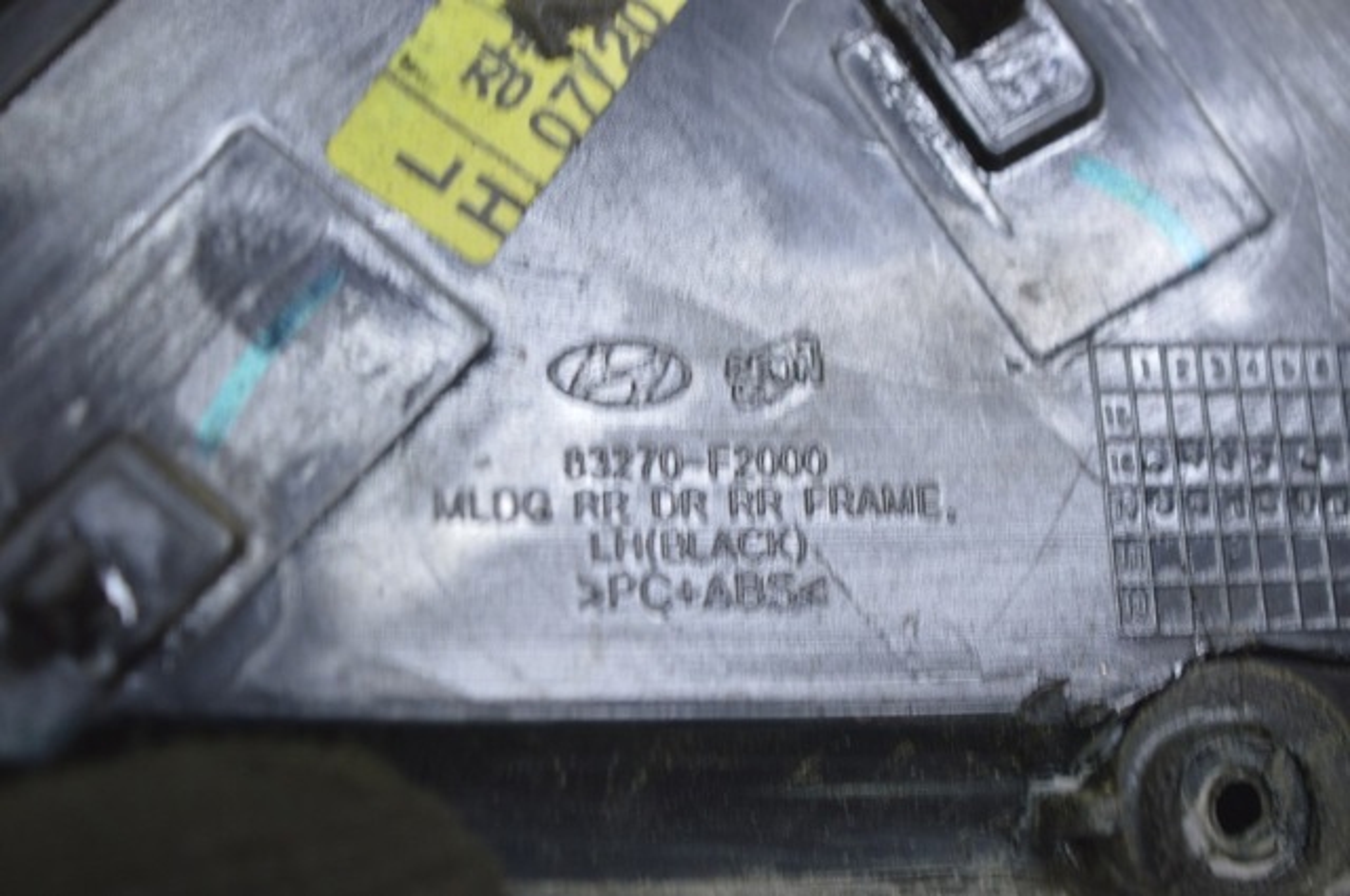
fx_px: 3090
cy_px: 448
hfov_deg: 24.6
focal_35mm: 82
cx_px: 675
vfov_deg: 16.5
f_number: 5.6
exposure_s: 1/20
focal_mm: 55
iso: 400
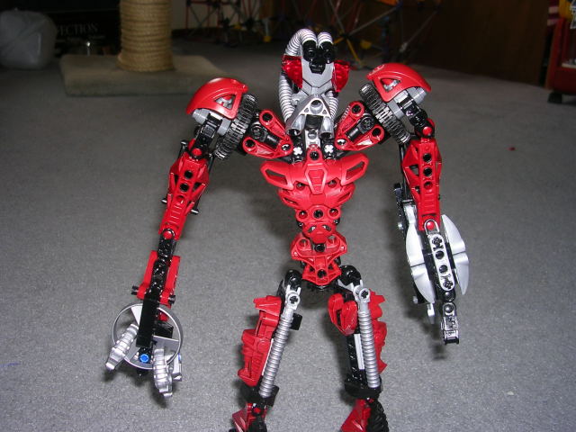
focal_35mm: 38
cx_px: 288
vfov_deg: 37.7
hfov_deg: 49.0
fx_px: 632
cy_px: 216
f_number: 2.8
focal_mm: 5.8
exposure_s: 1/60.1
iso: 50
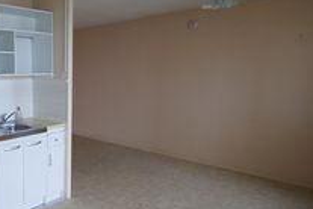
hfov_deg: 53.4
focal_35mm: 29
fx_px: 252
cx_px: 17
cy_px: 100
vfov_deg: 45.0
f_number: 3.5
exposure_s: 1/30
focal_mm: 10
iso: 125
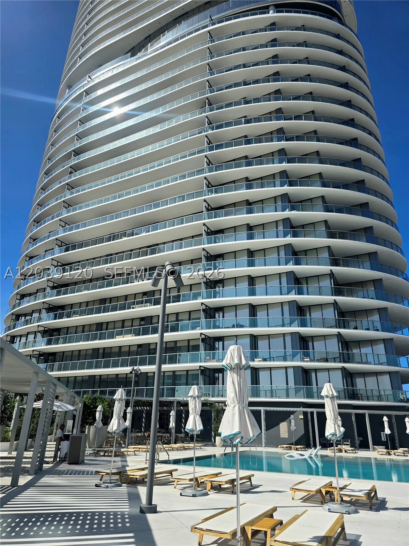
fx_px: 362
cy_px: 273
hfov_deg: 58.9
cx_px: 204
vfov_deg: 73.9
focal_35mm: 23
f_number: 1.7
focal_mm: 6.3
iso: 12
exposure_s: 1/1429
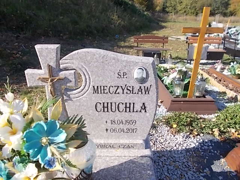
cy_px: 90
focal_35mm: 26
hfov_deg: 67.3
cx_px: 120
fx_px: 180
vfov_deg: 53.1
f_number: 3.2
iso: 80
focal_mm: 4.6
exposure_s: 1/500
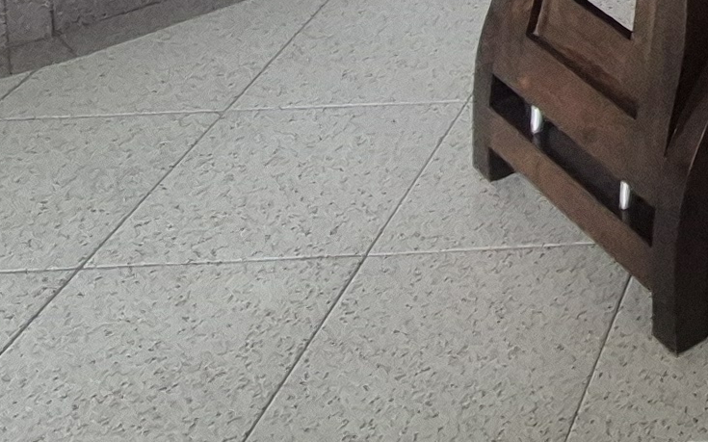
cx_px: 1188
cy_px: -579
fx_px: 1447
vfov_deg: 13.4
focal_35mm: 75
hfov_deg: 21.0
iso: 200
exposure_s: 1/60
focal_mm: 1.74
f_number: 2.2
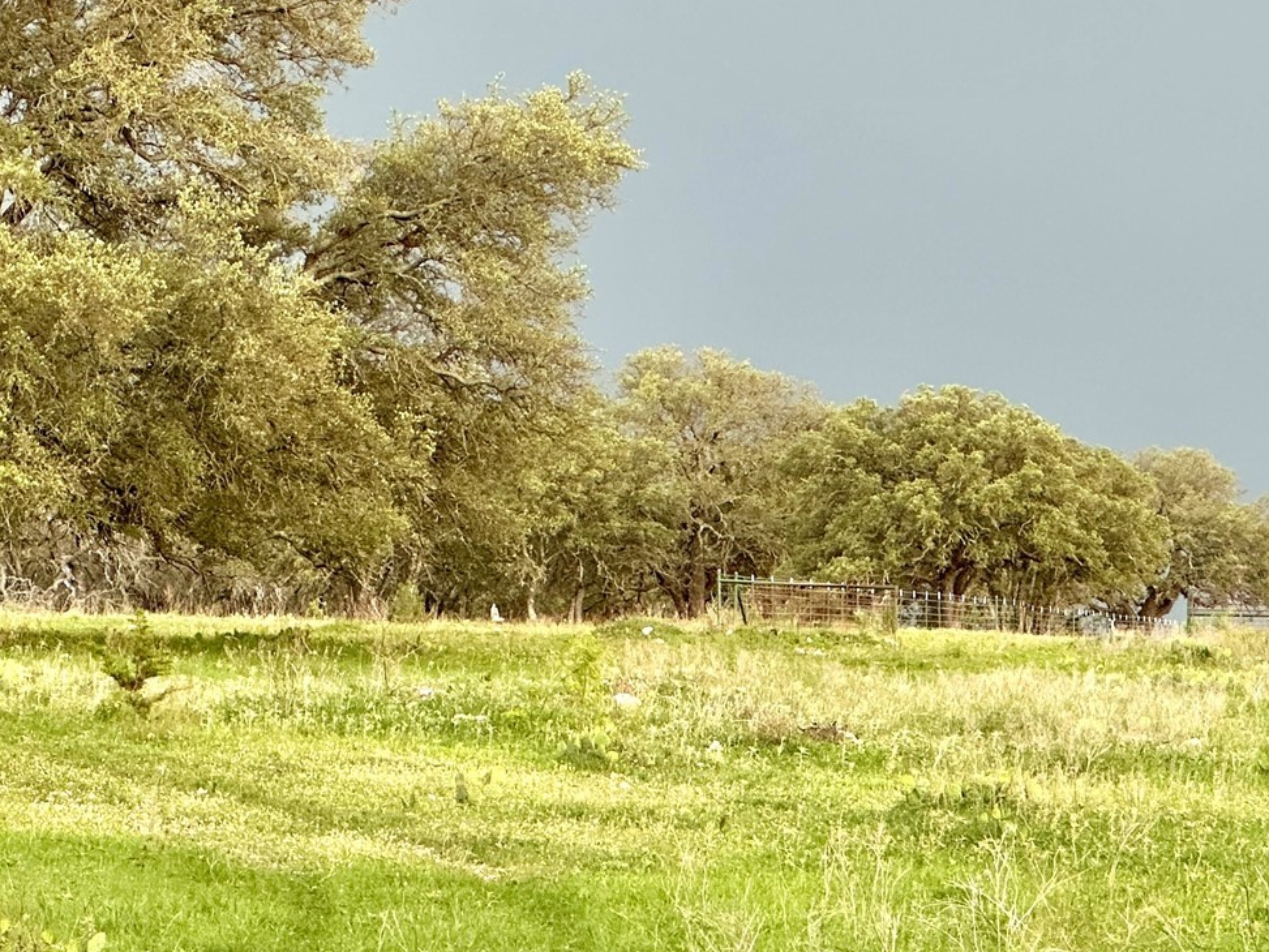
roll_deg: -1.3
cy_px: 363
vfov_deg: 9.2
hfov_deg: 12.2
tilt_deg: +3.5
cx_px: 627
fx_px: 5940
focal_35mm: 162
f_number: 2.8
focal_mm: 9
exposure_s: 1/99
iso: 125
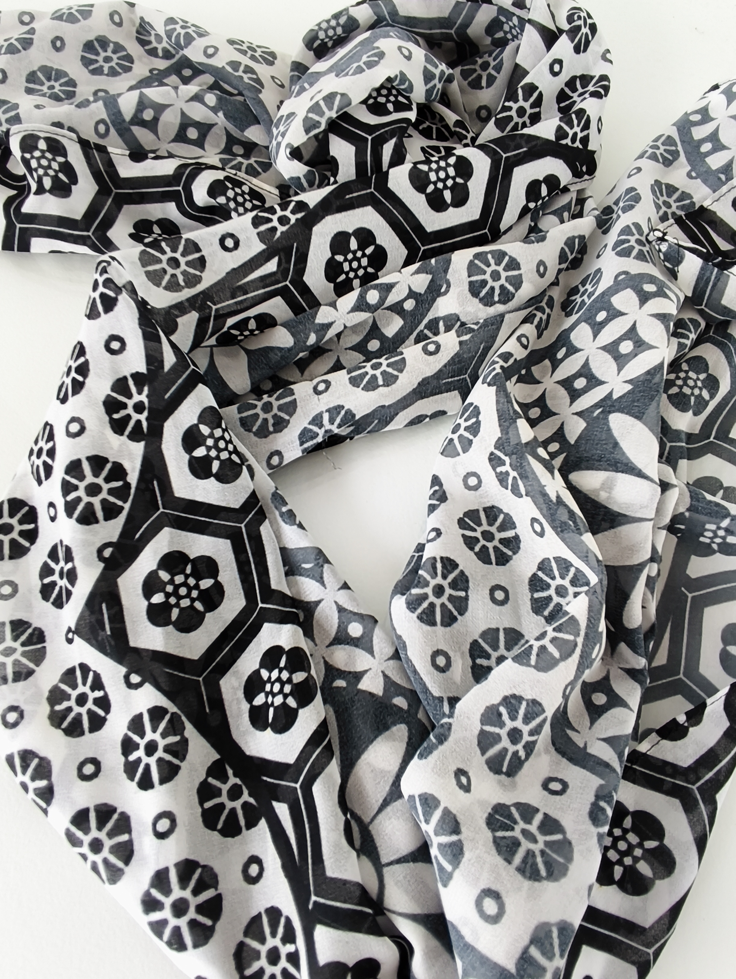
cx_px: 368
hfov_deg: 58.9
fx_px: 651
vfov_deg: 73.9
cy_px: 490
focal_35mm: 23
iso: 50
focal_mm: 1.65
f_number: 2.2
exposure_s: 1/60
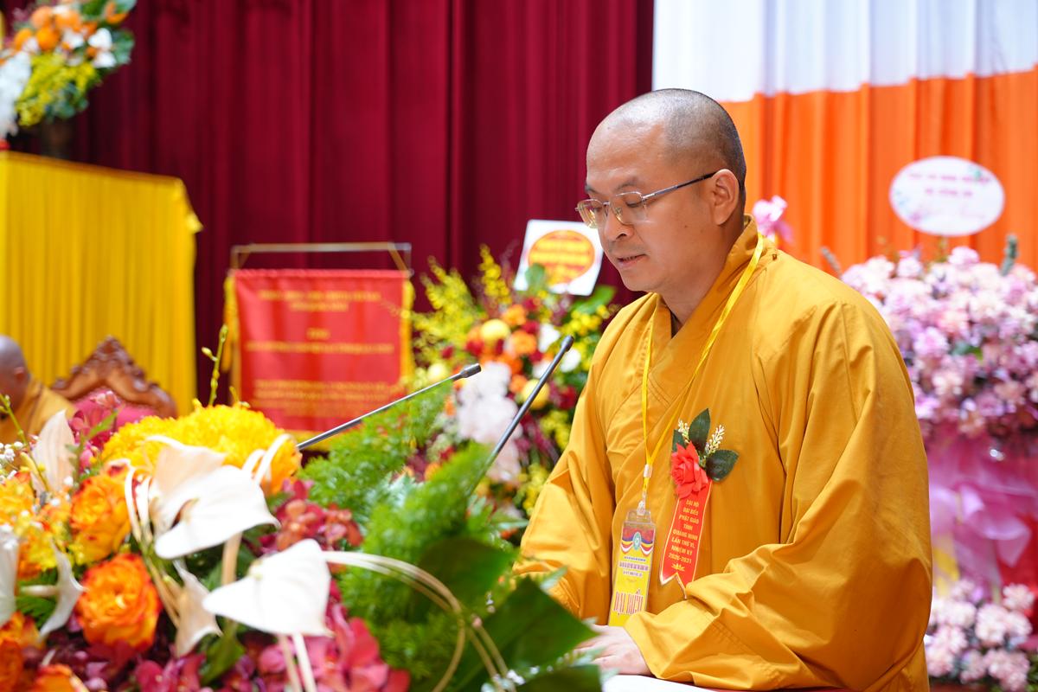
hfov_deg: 37.5
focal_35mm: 53
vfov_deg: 25.5
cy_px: 346
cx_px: 519
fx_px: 1528
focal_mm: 53
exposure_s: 1/100
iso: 800
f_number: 4
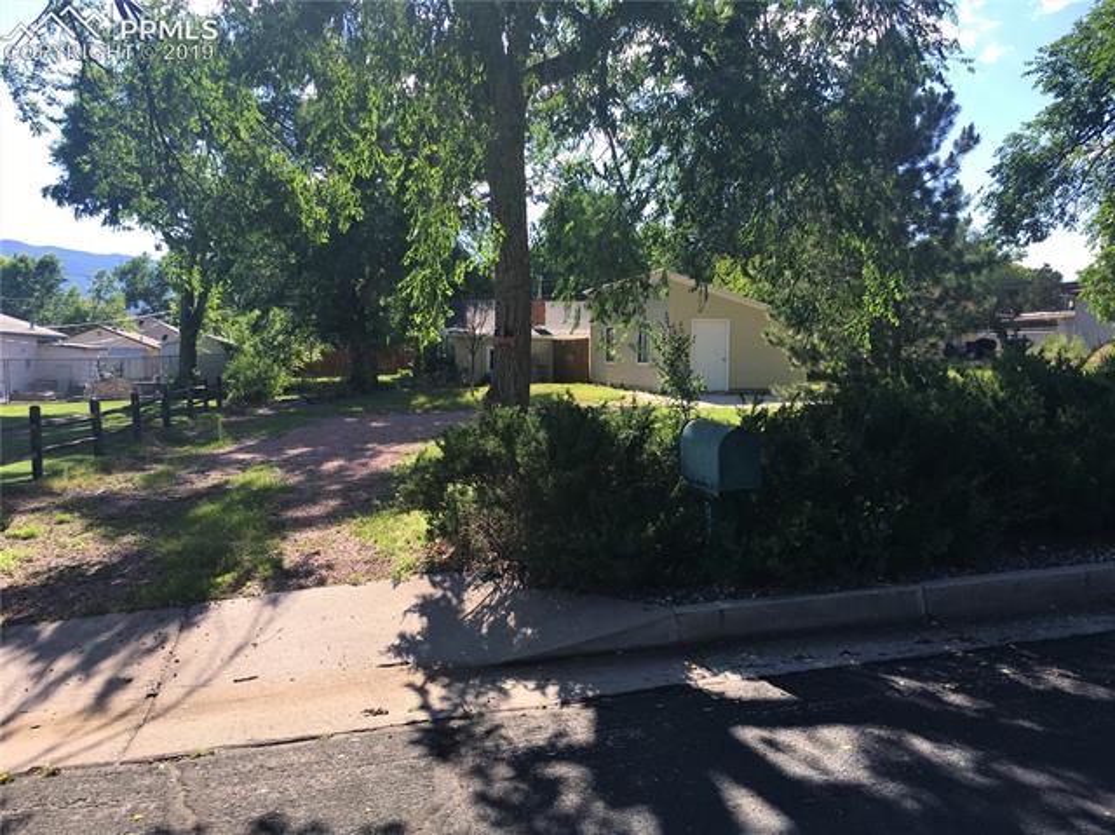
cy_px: 418
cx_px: 558
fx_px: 933
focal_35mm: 29
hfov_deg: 61.7
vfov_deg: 48.2
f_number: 2.2
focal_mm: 4.15
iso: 25
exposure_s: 1/601
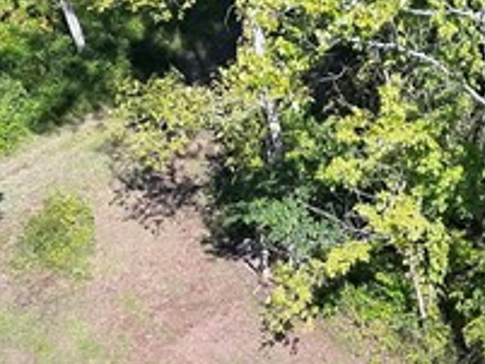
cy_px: 803
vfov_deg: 10.8
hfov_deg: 15.7
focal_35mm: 122
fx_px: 1710
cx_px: 521
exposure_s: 1/3000
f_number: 1.7
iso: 210
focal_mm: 6.72
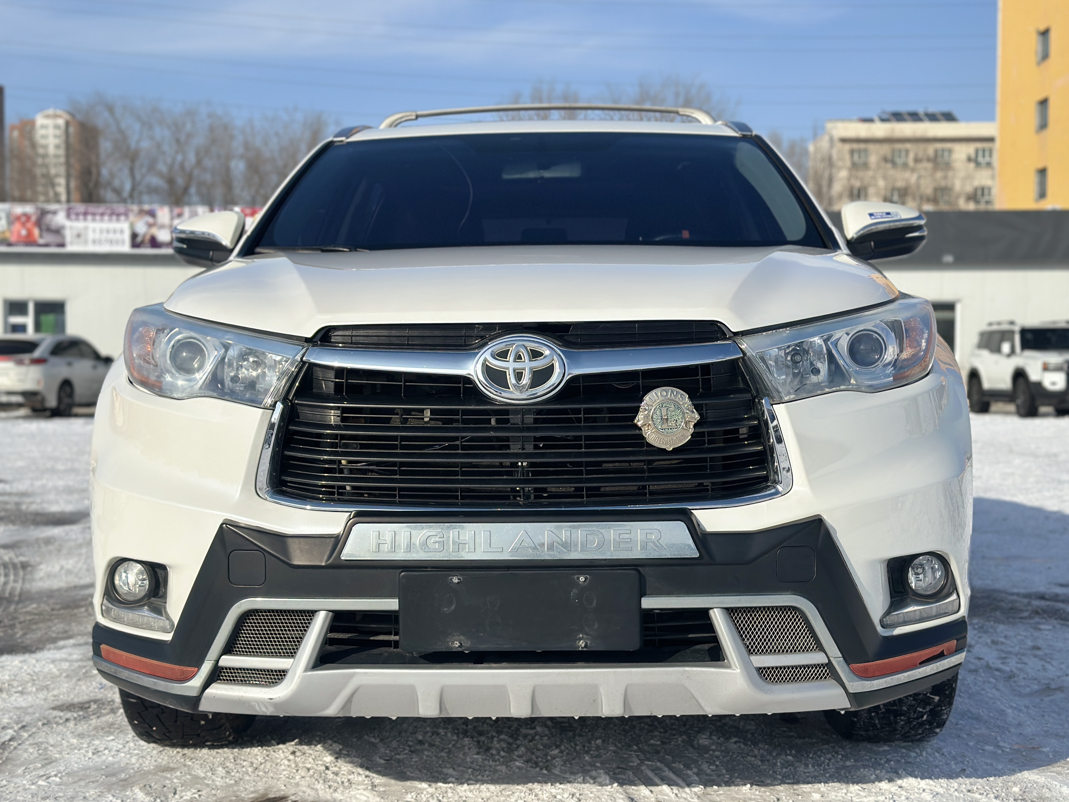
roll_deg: -1.6
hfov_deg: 39.7
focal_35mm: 48
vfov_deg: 30.3
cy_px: 401
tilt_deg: -2.6
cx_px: 534
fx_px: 1482
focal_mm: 6.86
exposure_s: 1/10870
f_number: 1.78
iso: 100
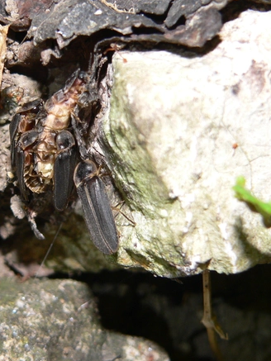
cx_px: 59
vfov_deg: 13.3
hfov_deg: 10.0
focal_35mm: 148
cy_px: 171
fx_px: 1544
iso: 100
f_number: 4
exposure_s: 1/60
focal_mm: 16.7
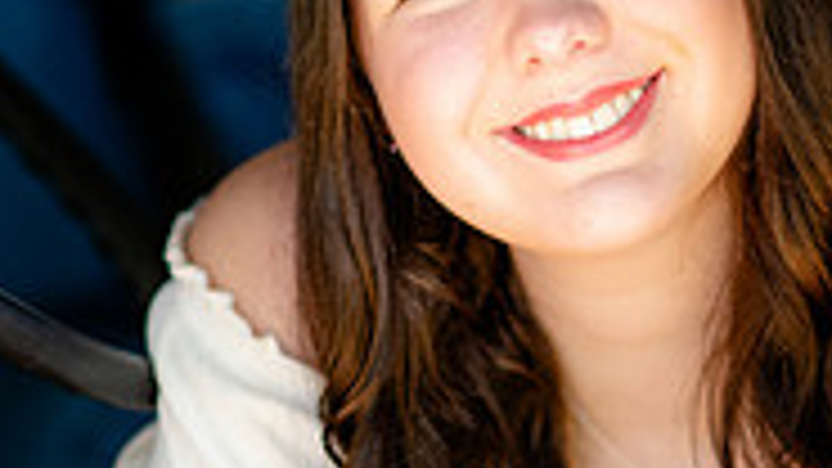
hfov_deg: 9.9
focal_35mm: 217
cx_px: 513
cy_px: 320
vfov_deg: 5.6
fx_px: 4787
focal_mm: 85
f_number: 1.8
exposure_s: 1/400
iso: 250
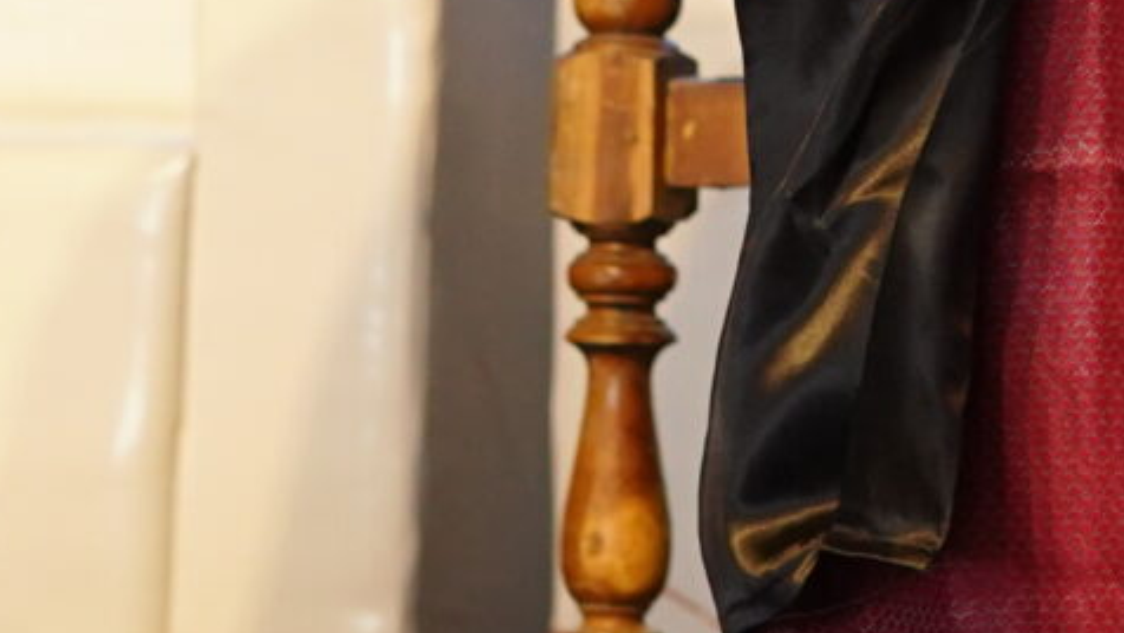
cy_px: -1005
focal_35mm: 479
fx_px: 14279
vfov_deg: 2.5
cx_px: 1143
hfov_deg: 4.5
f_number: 2.8
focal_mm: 85
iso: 2000
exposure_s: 1/1250
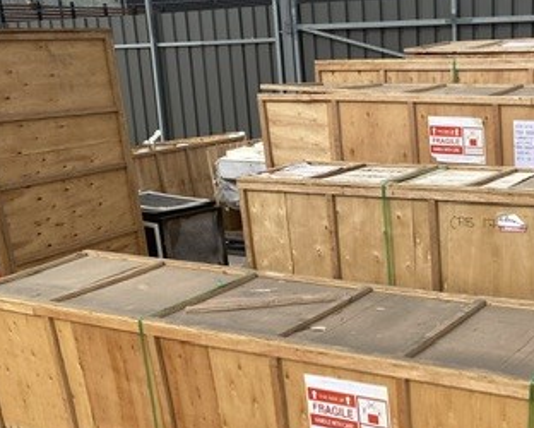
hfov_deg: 34.4
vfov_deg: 28.5
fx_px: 822
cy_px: 342
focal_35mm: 52
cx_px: 459
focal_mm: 4.25
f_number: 1.8
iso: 32
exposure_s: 1/2141
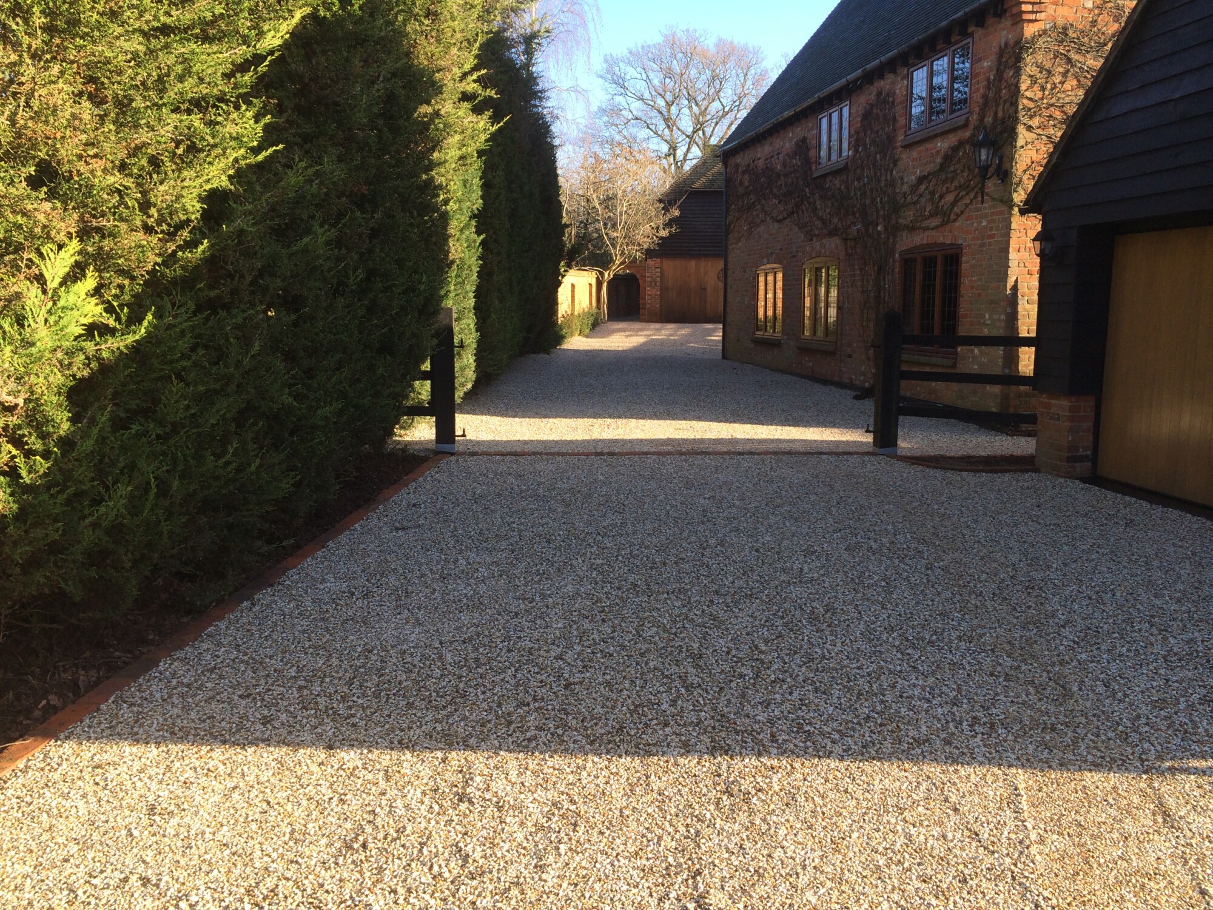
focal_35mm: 30
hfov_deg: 60.0
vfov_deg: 46.8
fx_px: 1051
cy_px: 455
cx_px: 606
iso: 32
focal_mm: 4.12
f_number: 2.2
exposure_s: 1/366
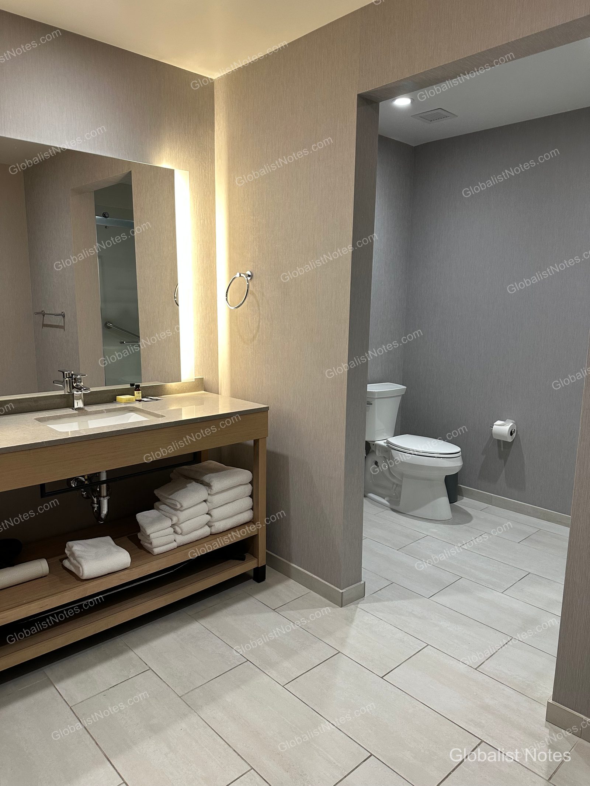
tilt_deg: -9.8
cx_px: 295
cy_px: 393
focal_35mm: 24
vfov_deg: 71.6
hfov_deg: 56.8
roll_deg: -1.7
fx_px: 545
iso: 160
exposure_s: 1/120
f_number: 1.78
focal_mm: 6.86
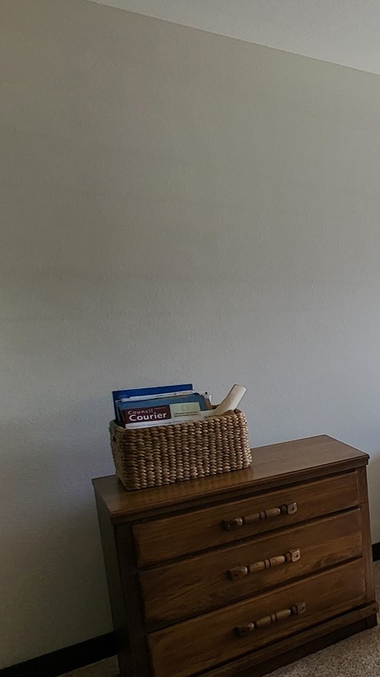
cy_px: 344
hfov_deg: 22.9
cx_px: 666
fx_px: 556
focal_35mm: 31
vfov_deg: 62.6
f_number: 2.2
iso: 32
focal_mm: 1.74
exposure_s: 1/122
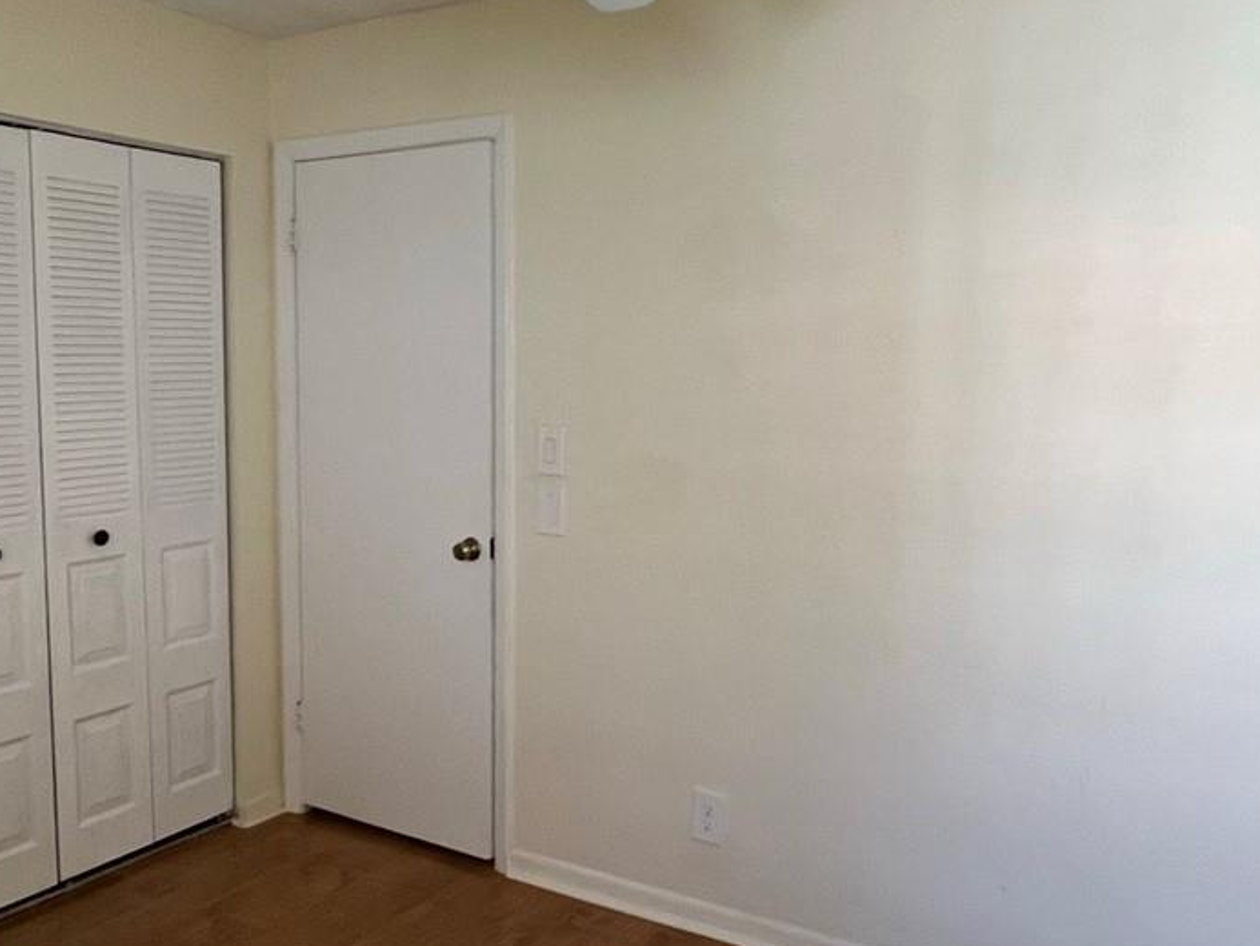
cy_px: 462
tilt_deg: -5.8
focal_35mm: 30
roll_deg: -1.0
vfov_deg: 46.8
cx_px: 615
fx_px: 1092
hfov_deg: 59.9
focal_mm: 1.57
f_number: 1.8
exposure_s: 1/99
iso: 200
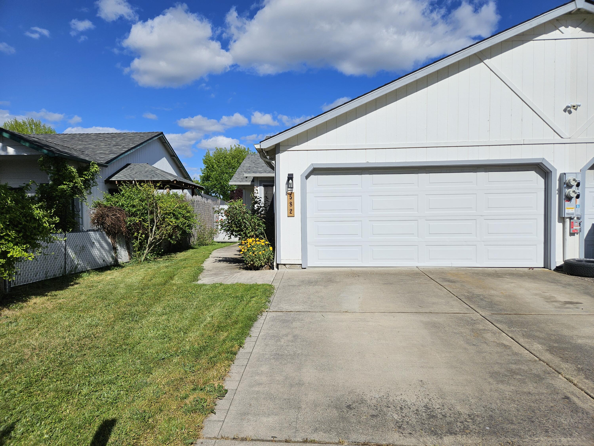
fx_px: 395
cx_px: 297
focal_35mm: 23
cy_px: 223
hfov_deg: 73.9
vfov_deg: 58.9
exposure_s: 1/5640
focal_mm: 5.4
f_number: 1.8
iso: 25
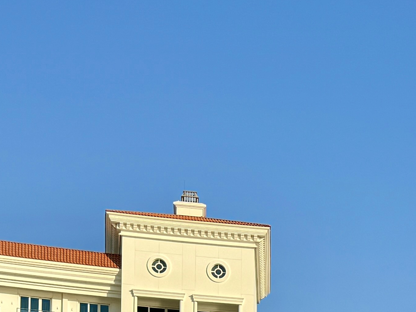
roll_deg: -0.1
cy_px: 573
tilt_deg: +2.1
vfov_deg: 13.1
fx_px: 1214
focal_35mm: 101
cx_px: 460
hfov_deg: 18.7
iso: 80
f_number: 1.78
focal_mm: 6.86
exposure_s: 1/4608
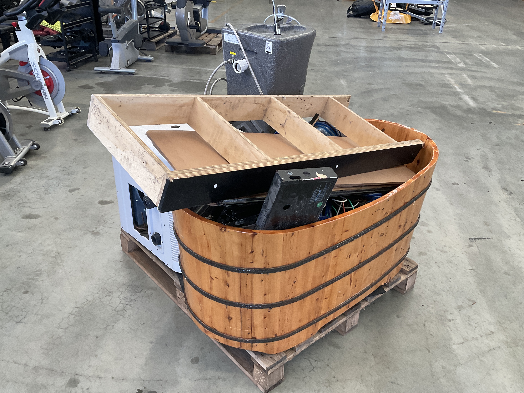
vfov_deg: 45.4
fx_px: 469
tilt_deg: -25.7
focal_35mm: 31
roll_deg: -1.5
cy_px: 188
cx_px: 258
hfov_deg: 58.3
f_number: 1.8
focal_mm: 3
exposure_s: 1/113
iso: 64
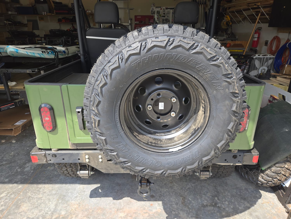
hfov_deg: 73.9
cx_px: 146
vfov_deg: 58.9
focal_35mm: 23
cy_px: 110
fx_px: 193
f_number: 1.8
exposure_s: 1/433
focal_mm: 5.4
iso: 25
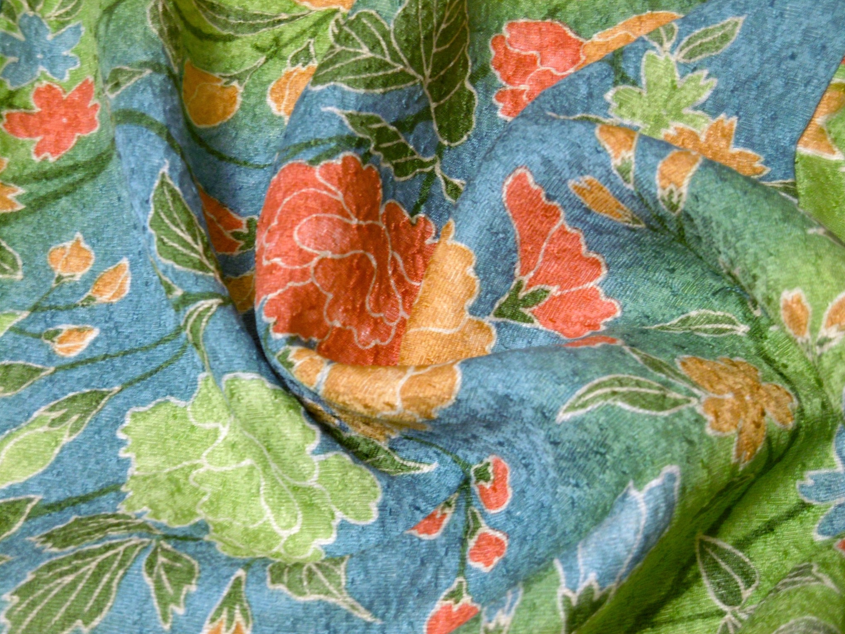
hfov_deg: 21.5
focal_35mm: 91
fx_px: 2222
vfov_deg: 16.2
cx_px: 419
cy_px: 316
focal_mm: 16.2
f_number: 4.7
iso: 200
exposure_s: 1/15
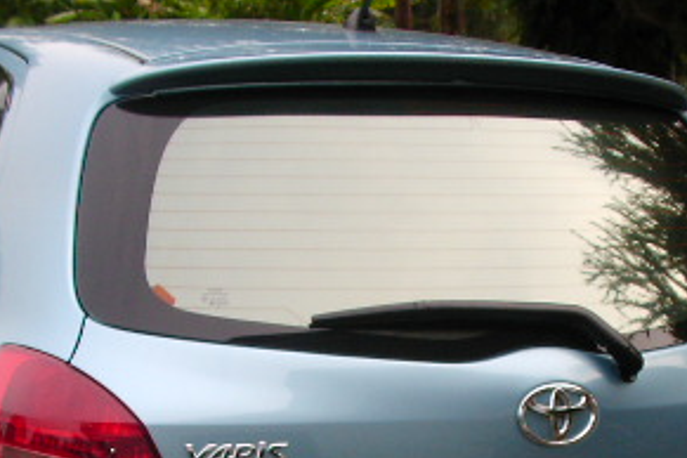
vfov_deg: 15.3
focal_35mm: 87
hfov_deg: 23.3
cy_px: 500
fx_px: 1660
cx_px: 432
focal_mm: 5.8
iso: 50
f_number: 3.5
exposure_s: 1/167
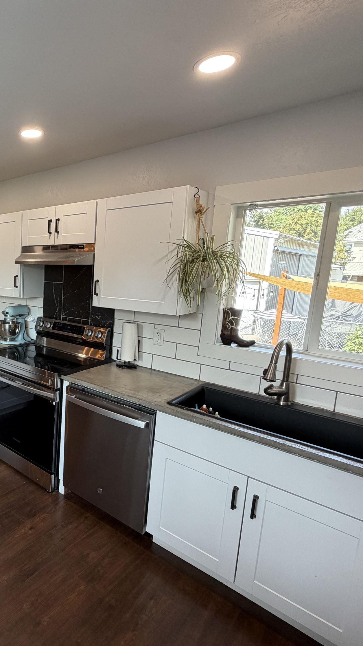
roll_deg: -1.1
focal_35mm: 21
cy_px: 319
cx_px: 0
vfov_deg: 83.8
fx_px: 359
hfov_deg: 45.3
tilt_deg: -6.4
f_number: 2.2
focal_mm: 2.22
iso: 100
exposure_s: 1/120
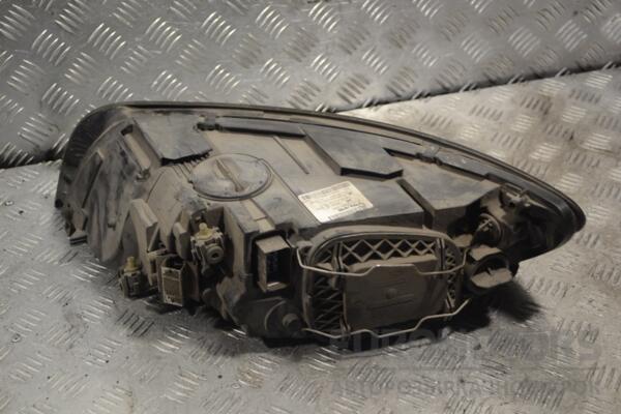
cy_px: 207
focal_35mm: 57
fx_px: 983
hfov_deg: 35.1
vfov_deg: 23.8
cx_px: 310
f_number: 5
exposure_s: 1/30
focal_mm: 38
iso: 125
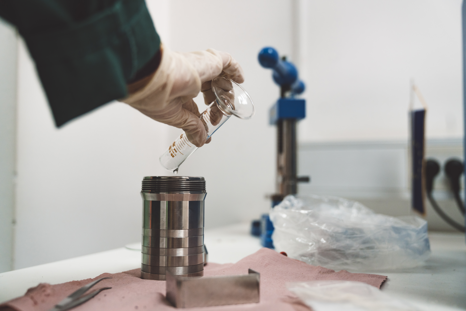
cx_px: 233
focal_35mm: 38
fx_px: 492
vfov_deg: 35.1
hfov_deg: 50.7
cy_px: 156
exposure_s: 1/250
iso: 1000
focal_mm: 38
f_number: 2.8
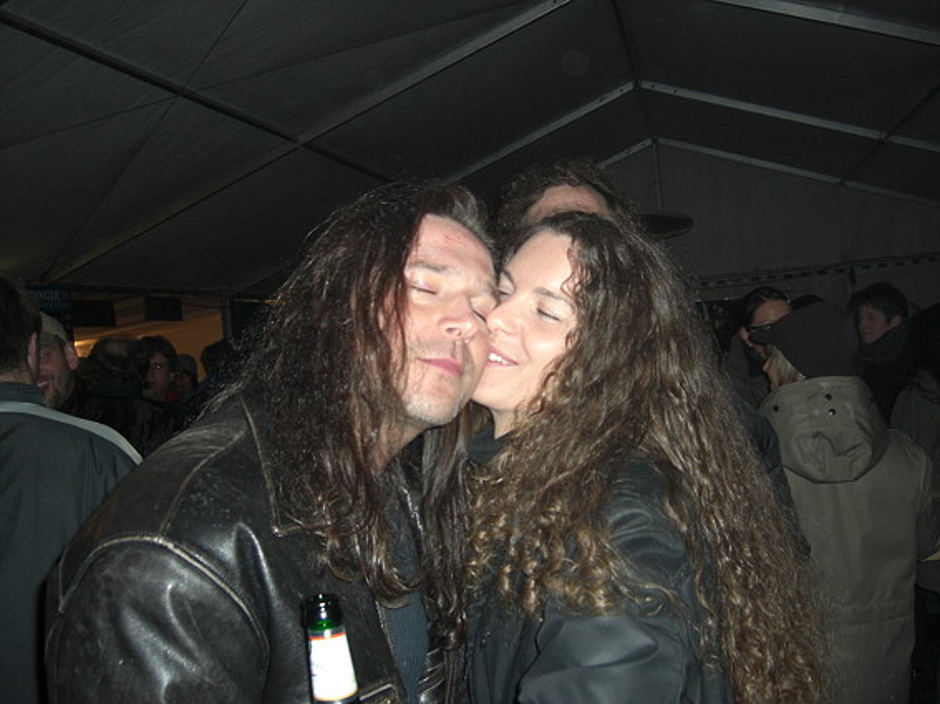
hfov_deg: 49.0
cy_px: 352
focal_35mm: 38
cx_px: 470
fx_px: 1032
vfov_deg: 37.7
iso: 200
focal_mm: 7.9
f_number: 2.8
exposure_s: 1/60
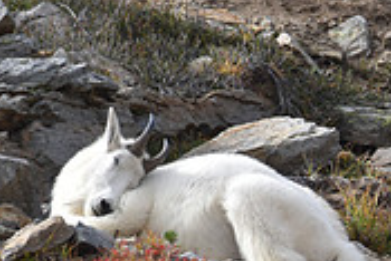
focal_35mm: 1993
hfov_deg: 1.0
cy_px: 144
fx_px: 21664
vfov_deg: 0.7
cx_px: 543
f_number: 6.3
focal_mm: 400
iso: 200
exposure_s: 1/640
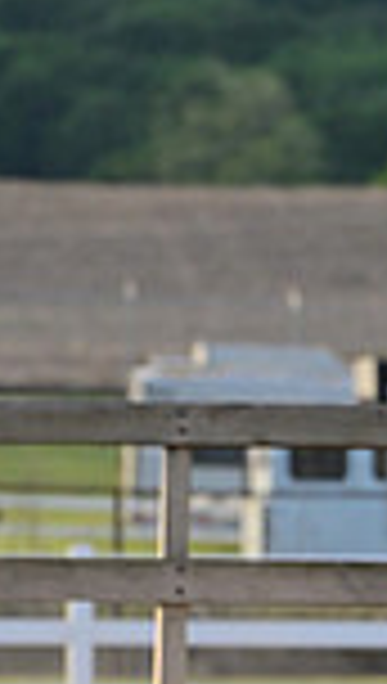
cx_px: 1143
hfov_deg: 1.5
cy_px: 349
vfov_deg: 2.7
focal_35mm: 799
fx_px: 14512
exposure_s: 1/1600
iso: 1250
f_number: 5.6
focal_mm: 200
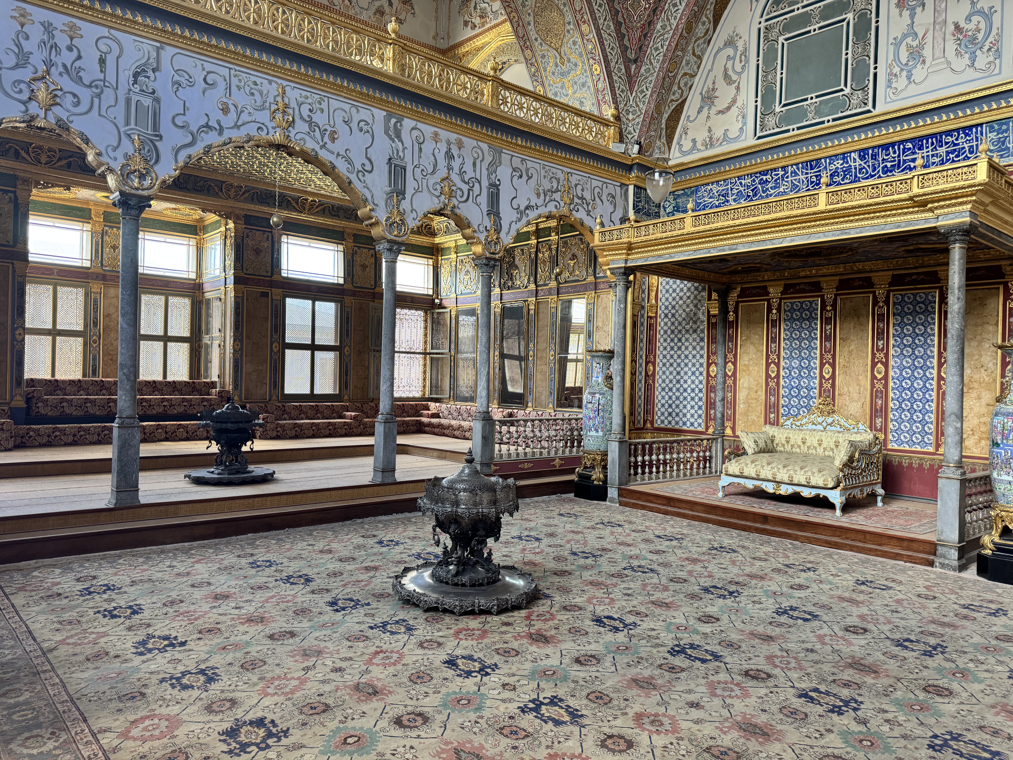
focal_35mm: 24
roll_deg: -2.1
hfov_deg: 71.6
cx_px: 506
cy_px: 380
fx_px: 702
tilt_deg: +1.8
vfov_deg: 56.8
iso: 200
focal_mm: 6.76
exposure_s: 1/88
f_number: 1.78
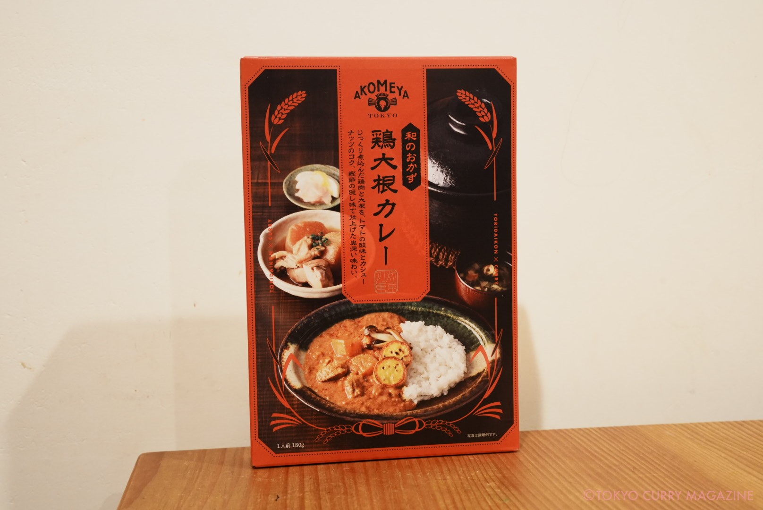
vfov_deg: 28.1
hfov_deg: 41.1
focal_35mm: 48
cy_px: 255
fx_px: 1018
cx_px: 382
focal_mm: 48
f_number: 9
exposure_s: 1/20
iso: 4000
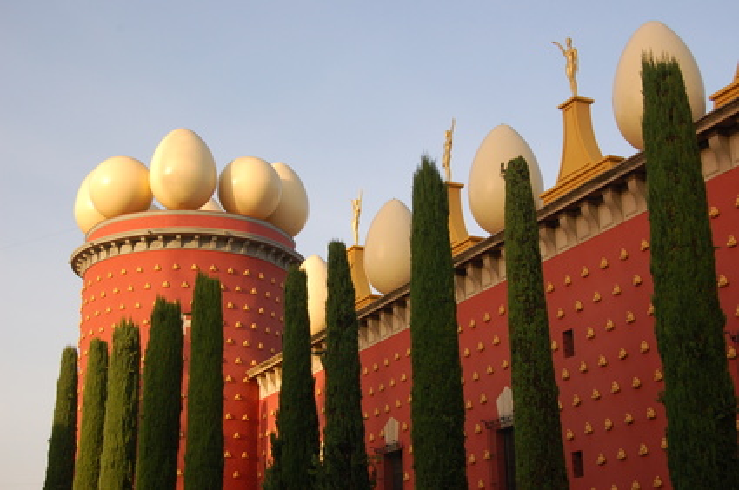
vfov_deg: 23.7
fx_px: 1168
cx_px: 370
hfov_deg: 35.1
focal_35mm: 57
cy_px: 245
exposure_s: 1/250
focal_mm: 38
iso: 400
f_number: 8
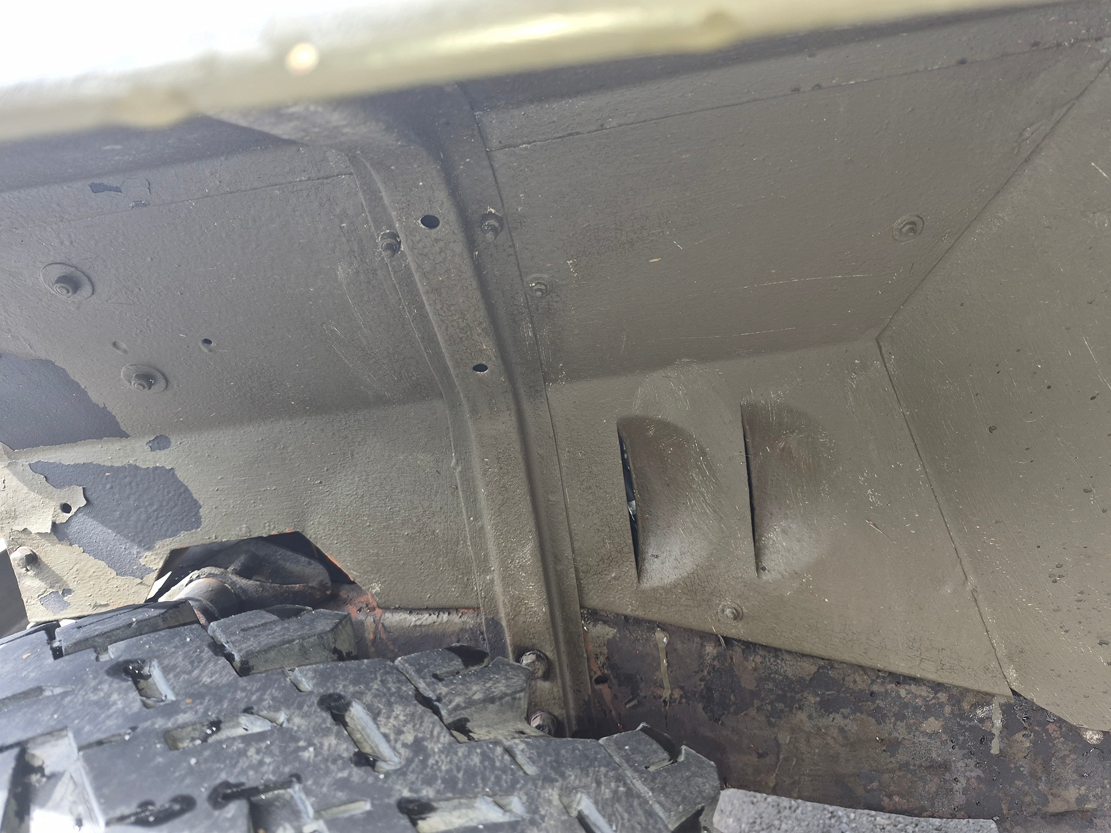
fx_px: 738
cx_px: 556
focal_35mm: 23
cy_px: 416
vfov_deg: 58.9
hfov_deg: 73.9
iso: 32
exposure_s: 1/100
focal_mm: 5.4
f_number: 1.8
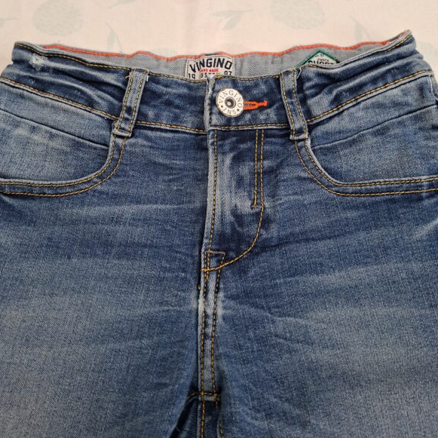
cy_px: 159
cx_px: 216
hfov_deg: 57.3
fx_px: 401
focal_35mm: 28
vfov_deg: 56.5
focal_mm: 5.54
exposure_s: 1/108
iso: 50
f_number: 1.8
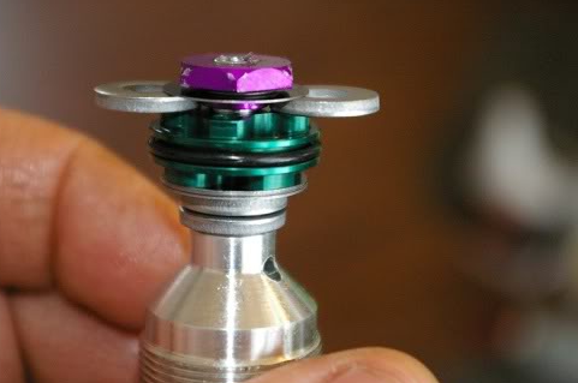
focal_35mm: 90
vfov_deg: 15.2
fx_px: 1437
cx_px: 251
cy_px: 152
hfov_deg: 22.7
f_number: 5.6
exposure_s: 1/125
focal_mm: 45
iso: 1600
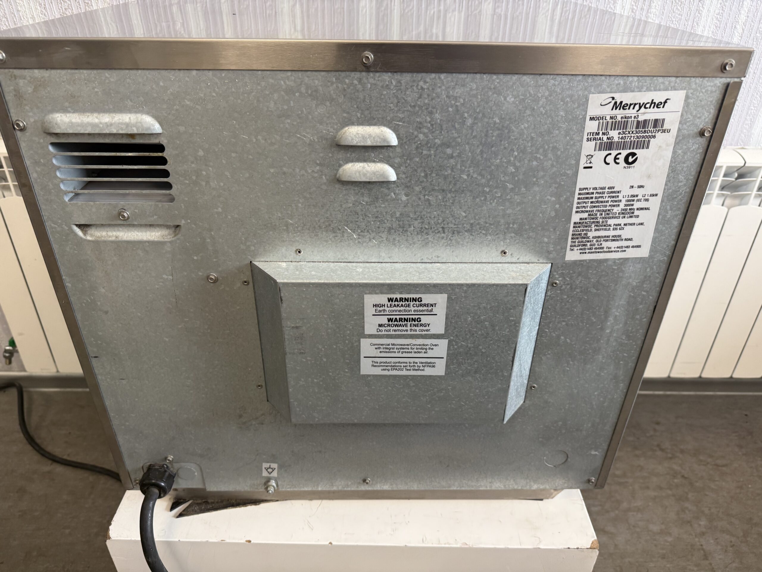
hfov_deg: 71.6
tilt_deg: -30.7
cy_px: 286
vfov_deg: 56.8
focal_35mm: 24
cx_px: 381
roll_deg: -0.7
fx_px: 528
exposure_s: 1/100
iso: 160
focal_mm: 6.76
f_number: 1.78
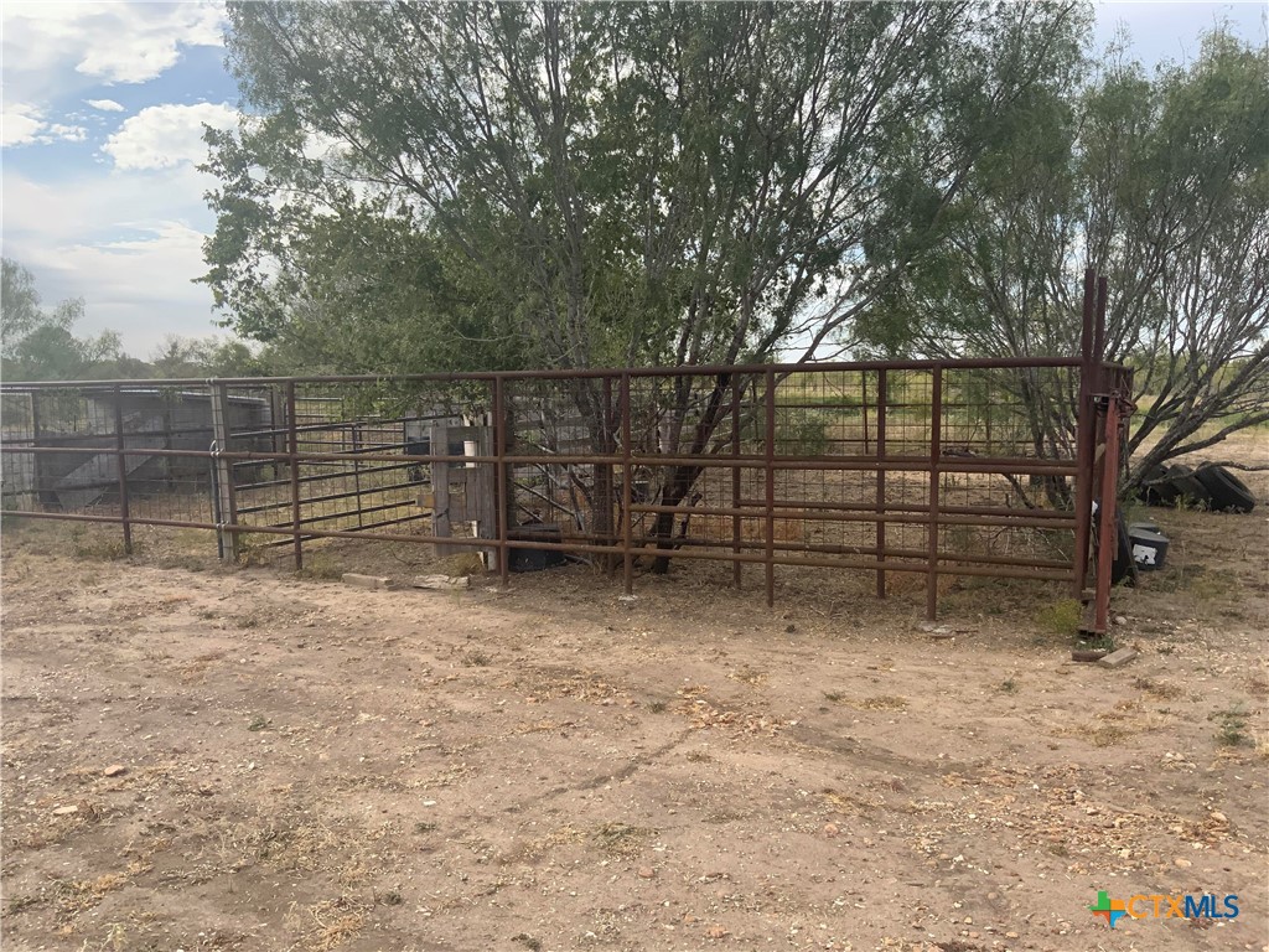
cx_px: 634
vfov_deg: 48.2
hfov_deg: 61.7
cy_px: 476
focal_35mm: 29
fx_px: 1063
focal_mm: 3
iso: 16
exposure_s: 1/898
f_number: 1.8
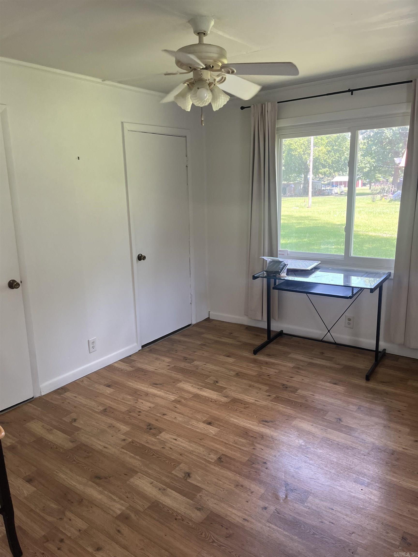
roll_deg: +2.0
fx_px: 419
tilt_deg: -9.1
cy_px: 278
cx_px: 209
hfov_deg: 53.1
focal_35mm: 26
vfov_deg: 67.3
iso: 125
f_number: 1.6
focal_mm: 5.1
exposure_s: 1/120
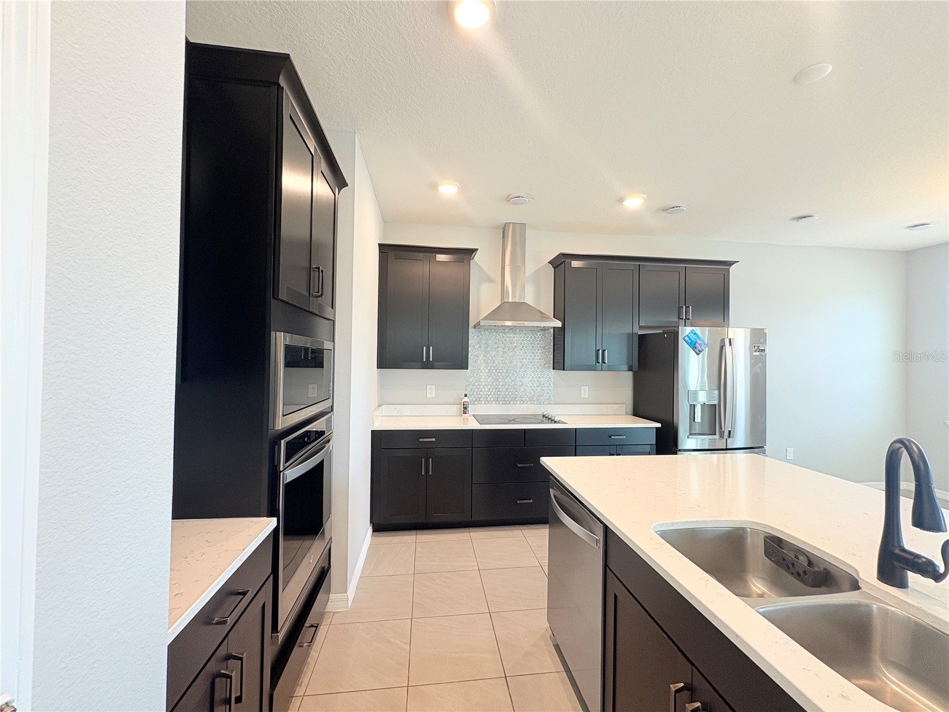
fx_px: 384
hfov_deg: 102.1
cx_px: 474
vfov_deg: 85.7
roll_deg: +0.2
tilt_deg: +0.5
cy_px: 356
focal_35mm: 14
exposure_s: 1/60
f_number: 2.2
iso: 125
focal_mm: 2.22
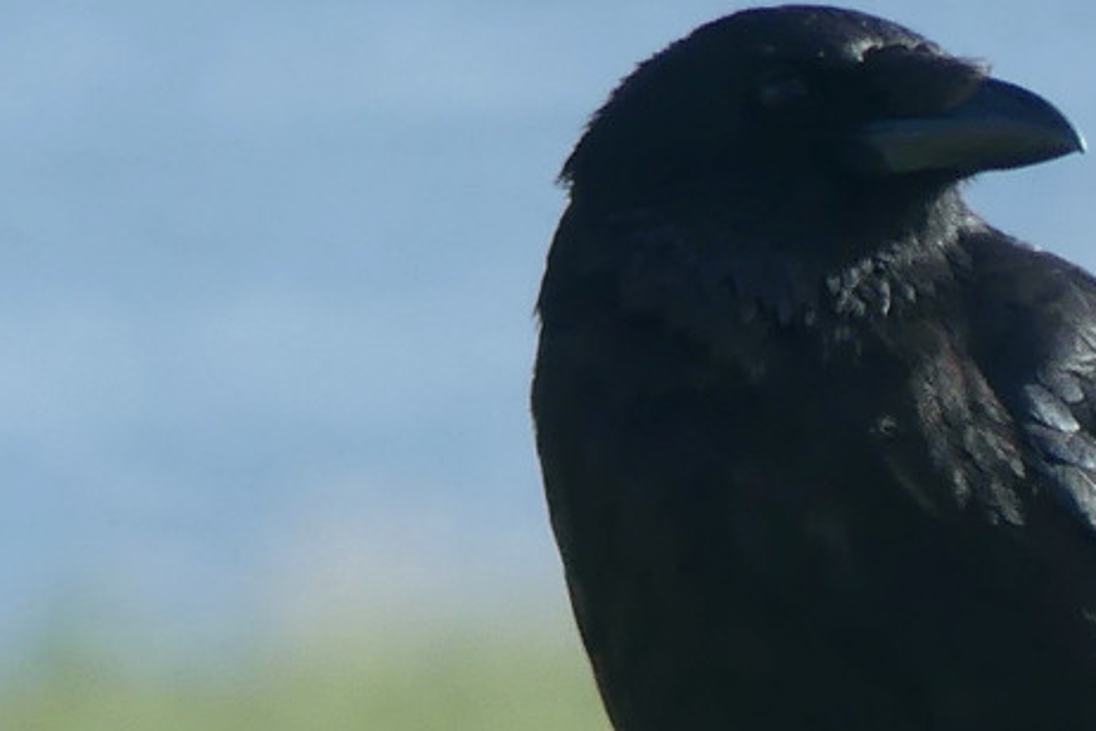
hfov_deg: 0.7
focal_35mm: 2880
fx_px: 87673
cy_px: 622
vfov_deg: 0.5
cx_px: 741
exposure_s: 1/640
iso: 100
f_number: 4
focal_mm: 108
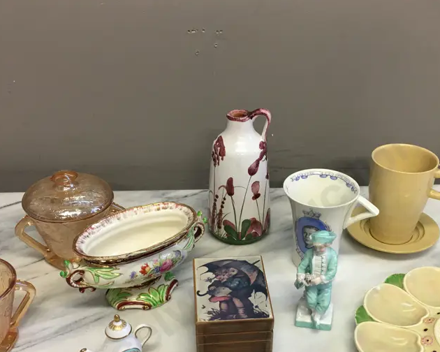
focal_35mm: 46
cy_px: 254
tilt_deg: -34.4
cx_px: 259
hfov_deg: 40.2
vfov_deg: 32.3
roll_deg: -2.3
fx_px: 599
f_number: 2.2
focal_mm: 4.15
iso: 32
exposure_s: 1/17
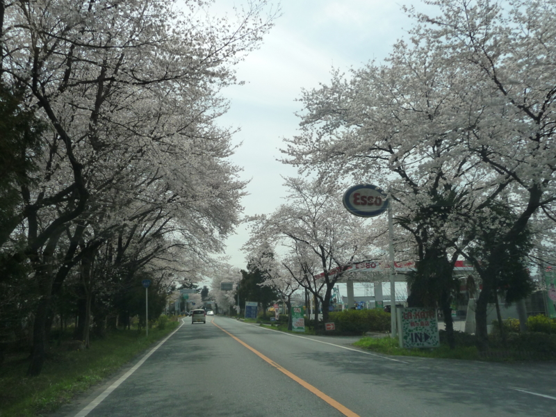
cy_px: 208
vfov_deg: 46.8
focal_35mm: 30
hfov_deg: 60.0
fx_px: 482
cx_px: 278
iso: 160
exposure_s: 1/400
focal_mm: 5
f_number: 8
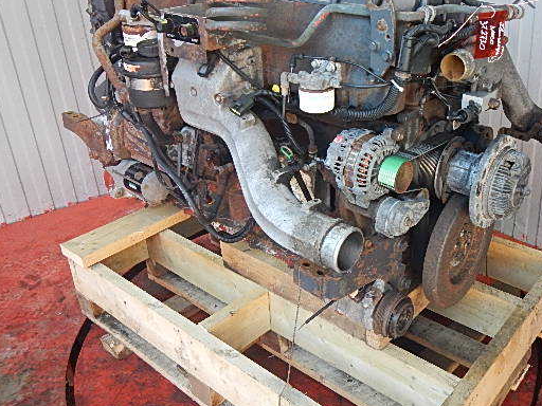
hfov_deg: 52.1
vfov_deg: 40.5
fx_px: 548
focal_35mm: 35
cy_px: 156
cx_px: 335
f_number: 3.9
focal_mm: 5
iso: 400
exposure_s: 1/100
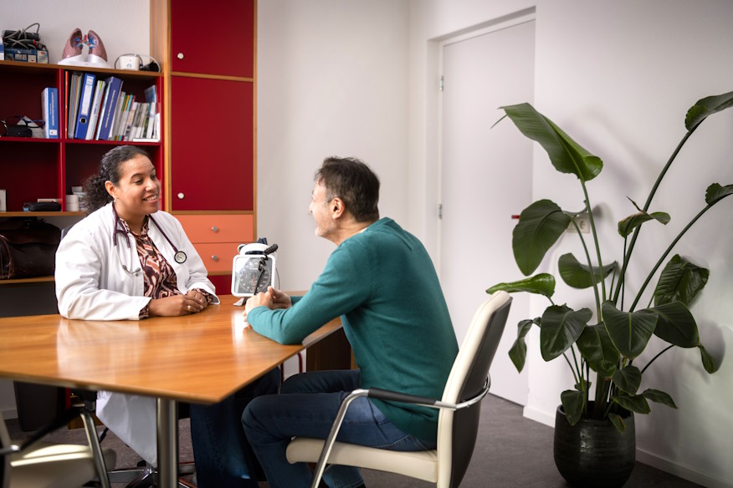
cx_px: 366
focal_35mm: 35
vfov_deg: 37.9
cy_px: 244
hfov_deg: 54.4
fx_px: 713
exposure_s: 1/200
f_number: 2.2
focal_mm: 35
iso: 100
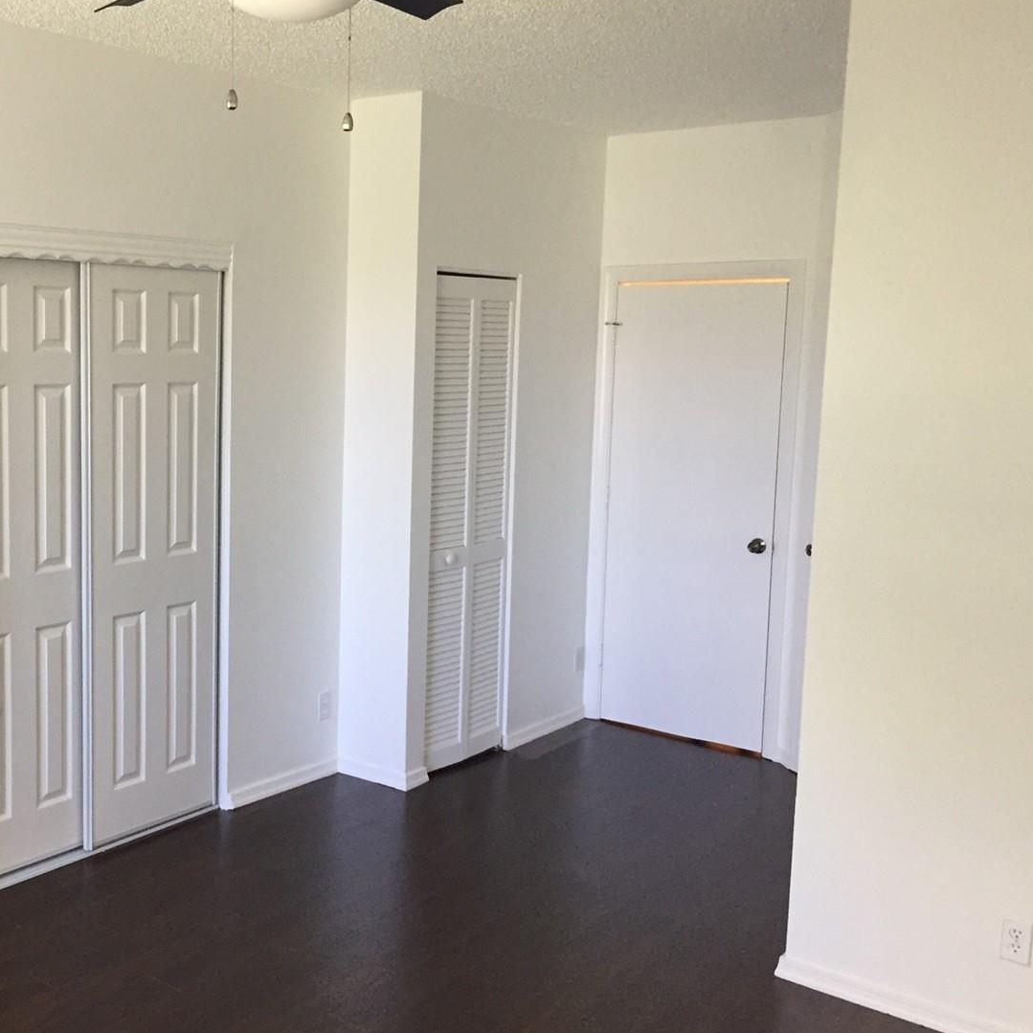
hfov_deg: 42.8
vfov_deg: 43.9
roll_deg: -2.0
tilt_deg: -7.4
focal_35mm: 38
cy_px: 509
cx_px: 290
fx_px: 1283
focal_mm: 4.15
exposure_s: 1/30
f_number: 2.2
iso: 50
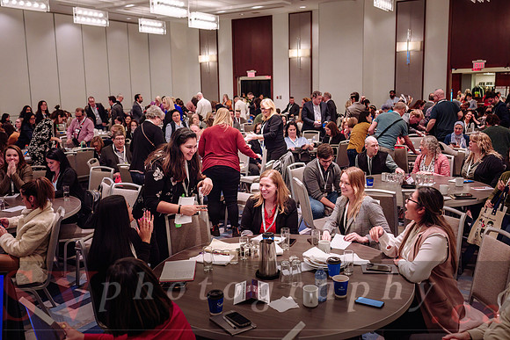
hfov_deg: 54.4
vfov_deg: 37.9
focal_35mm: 35
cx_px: 255
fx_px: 496
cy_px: 170
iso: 3200
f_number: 3.2
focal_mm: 35
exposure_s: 1/160
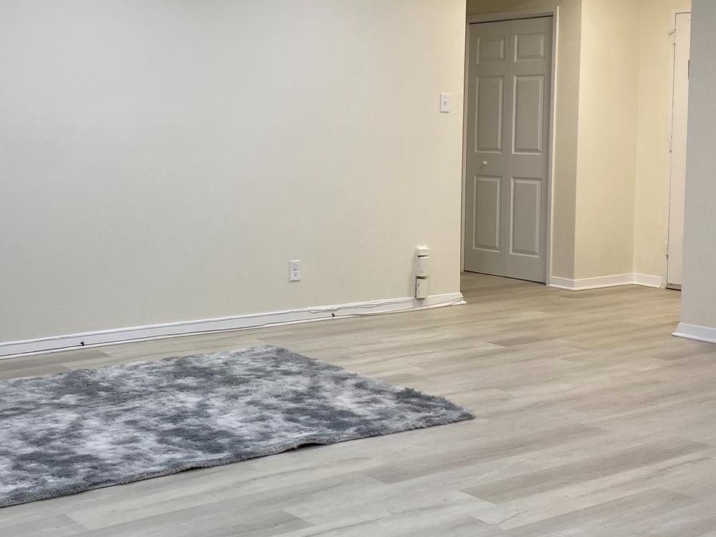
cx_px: 244
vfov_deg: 26.5
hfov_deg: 34.6
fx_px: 1138
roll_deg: -0.1
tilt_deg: -4.9
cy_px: 219
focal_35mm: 55
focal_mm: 4.25
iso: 100
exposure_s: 1/120
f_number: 1.8
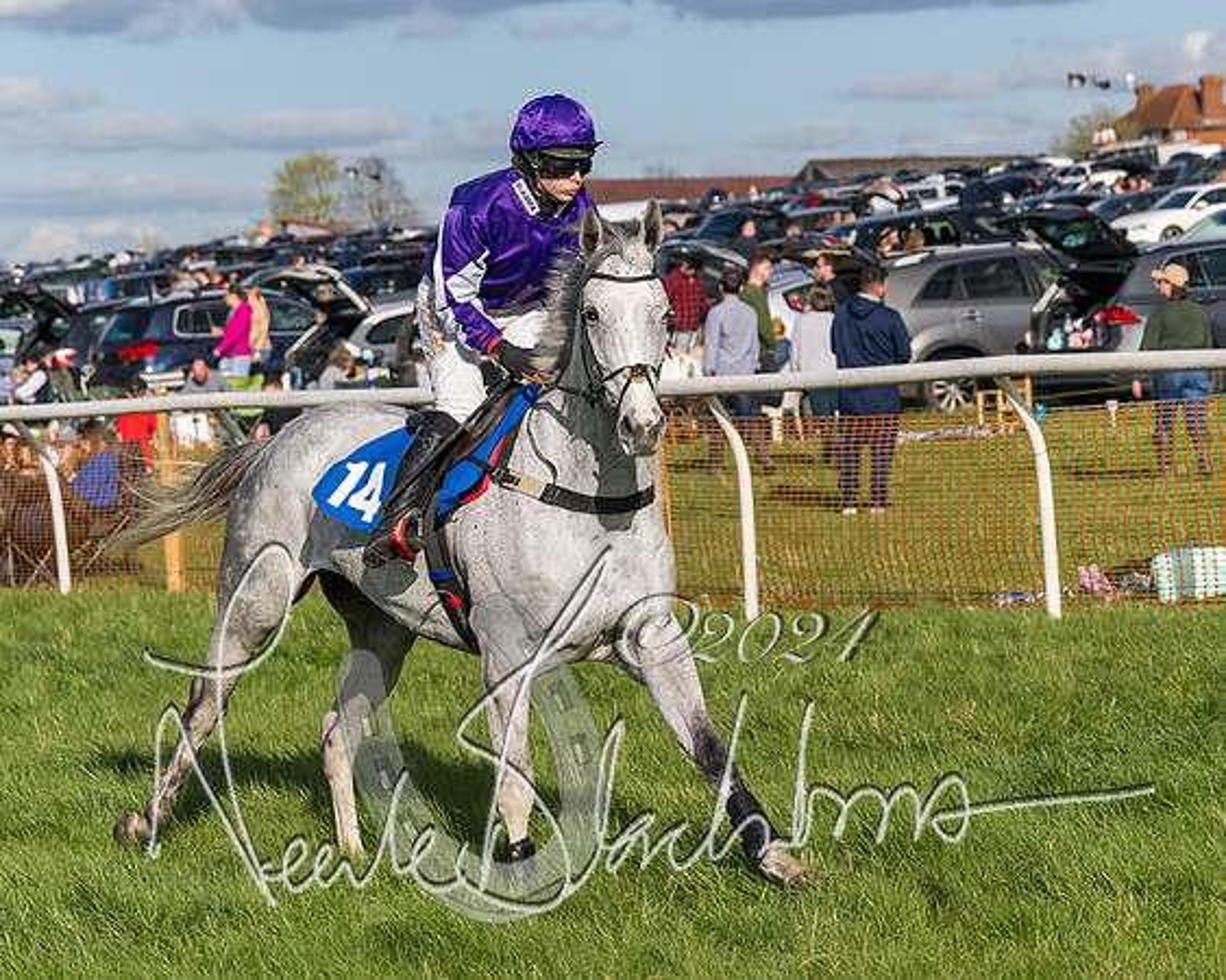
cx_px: 631
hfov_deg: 12.2
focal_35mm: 159
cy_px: 471
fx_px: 5751
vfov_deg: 9.7
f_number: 5
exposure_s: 1/3200
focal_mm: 86
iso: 400
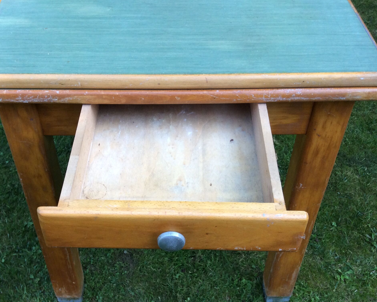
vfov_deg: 34.7
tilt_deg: -46.9
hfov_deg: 42.8
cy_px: 191
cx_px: 166
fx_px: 480
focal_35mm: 43
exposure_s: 1/100
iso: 50
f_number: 2.4
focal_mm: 3.3
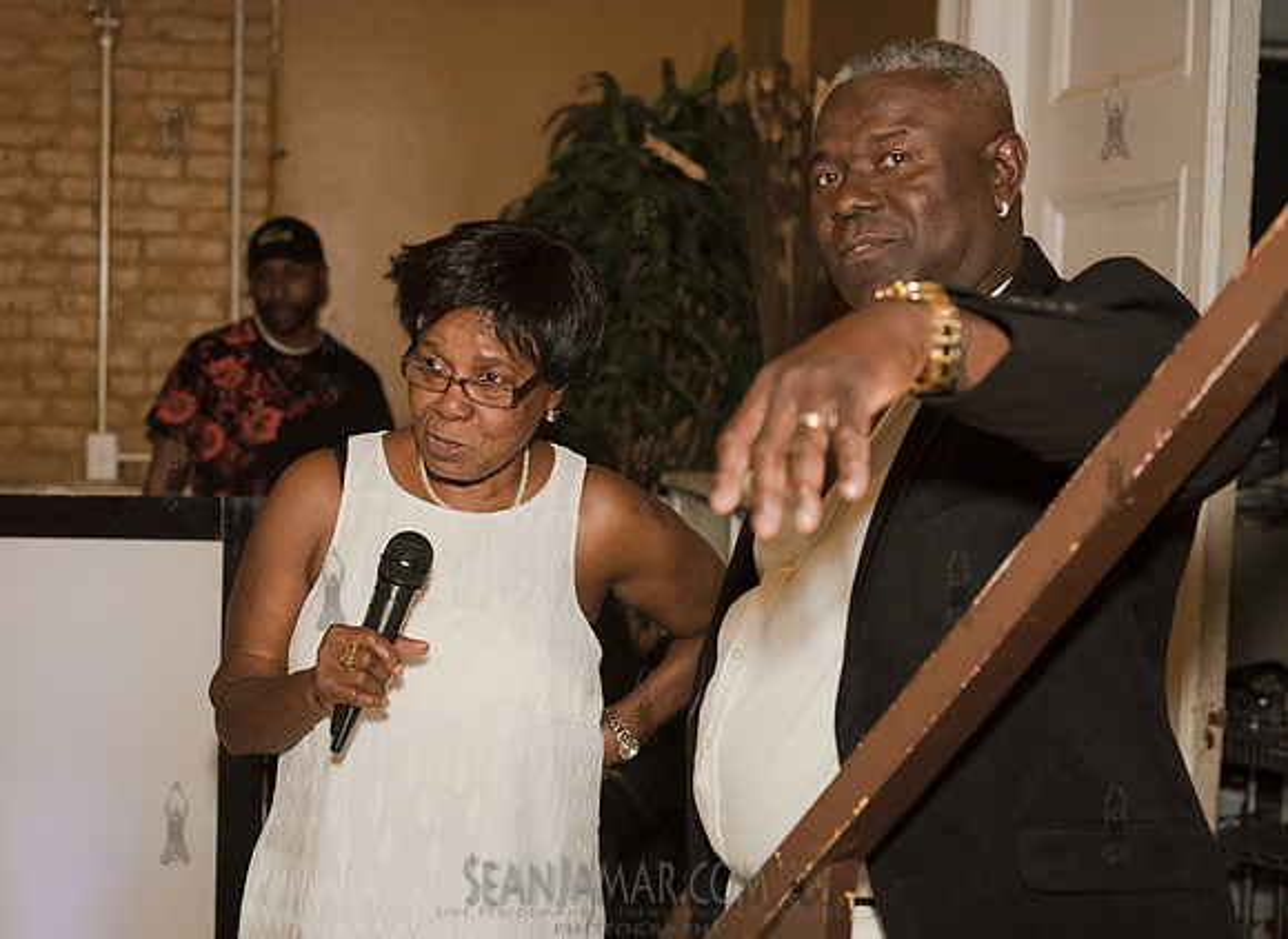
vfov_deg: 24.4
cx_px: 506
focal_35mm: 59
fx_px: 2173
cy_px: 521
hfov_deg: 32.9
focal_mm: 50
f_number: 3.5
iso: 2000
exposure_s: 1/250
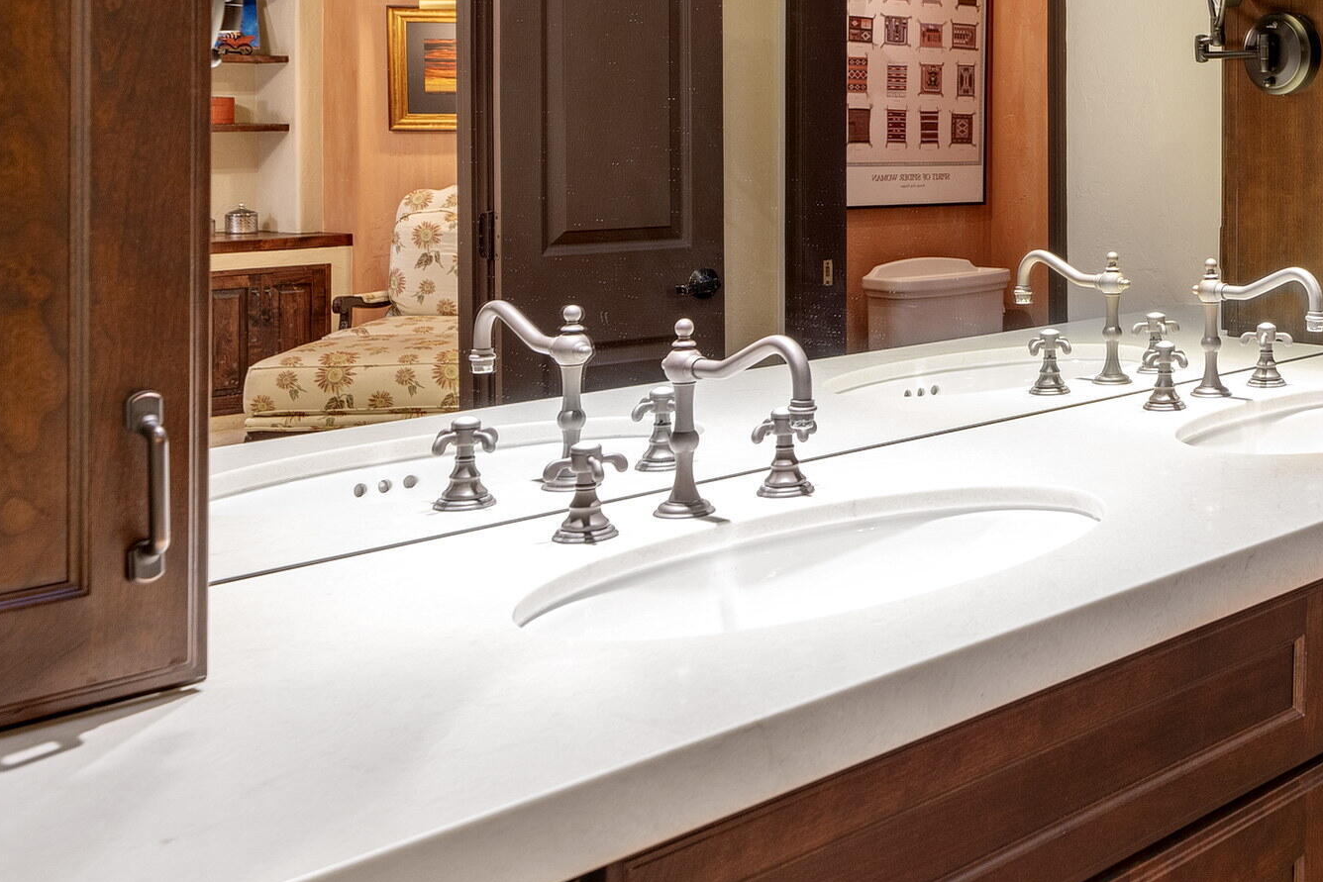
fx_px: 1617
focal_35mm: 44
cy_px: 123
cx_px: 1300
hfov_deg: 39.6
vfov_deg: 29.5
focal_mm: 21
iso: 200
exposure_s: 1/1.25
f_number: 7.1
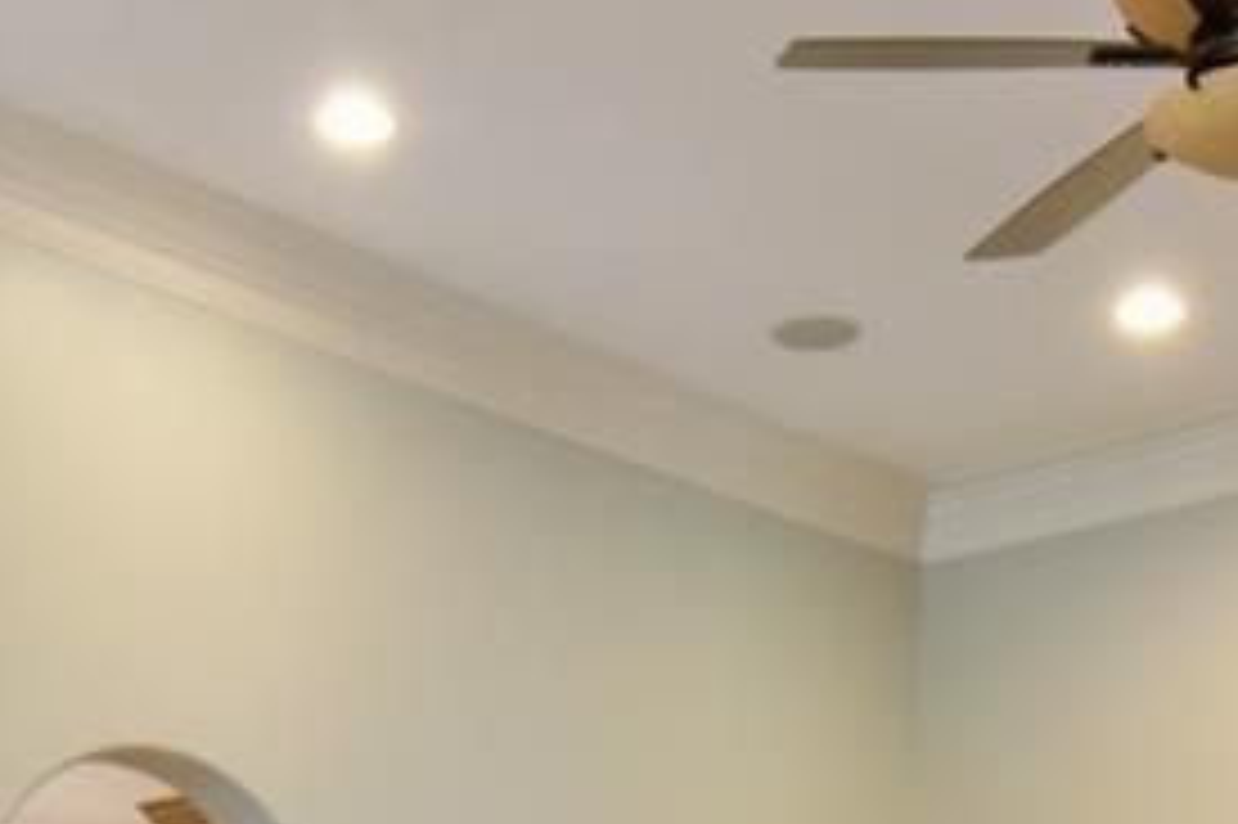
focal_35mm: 67
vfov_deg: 17.7
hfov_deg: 30.1
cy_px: 1313
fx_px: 2303
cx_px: 639
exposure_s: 1/3
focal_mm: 12
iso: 800
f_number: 9
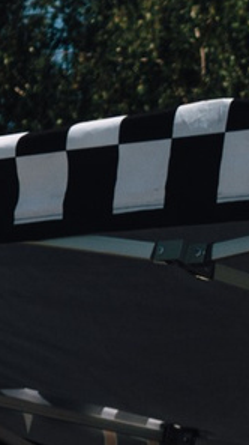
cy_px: 813
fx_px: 2765
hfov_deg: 5.0
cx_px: 680
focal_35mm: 235
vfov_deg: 8.8
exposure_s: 1/8000
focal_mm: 24
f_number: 2.5
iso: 360
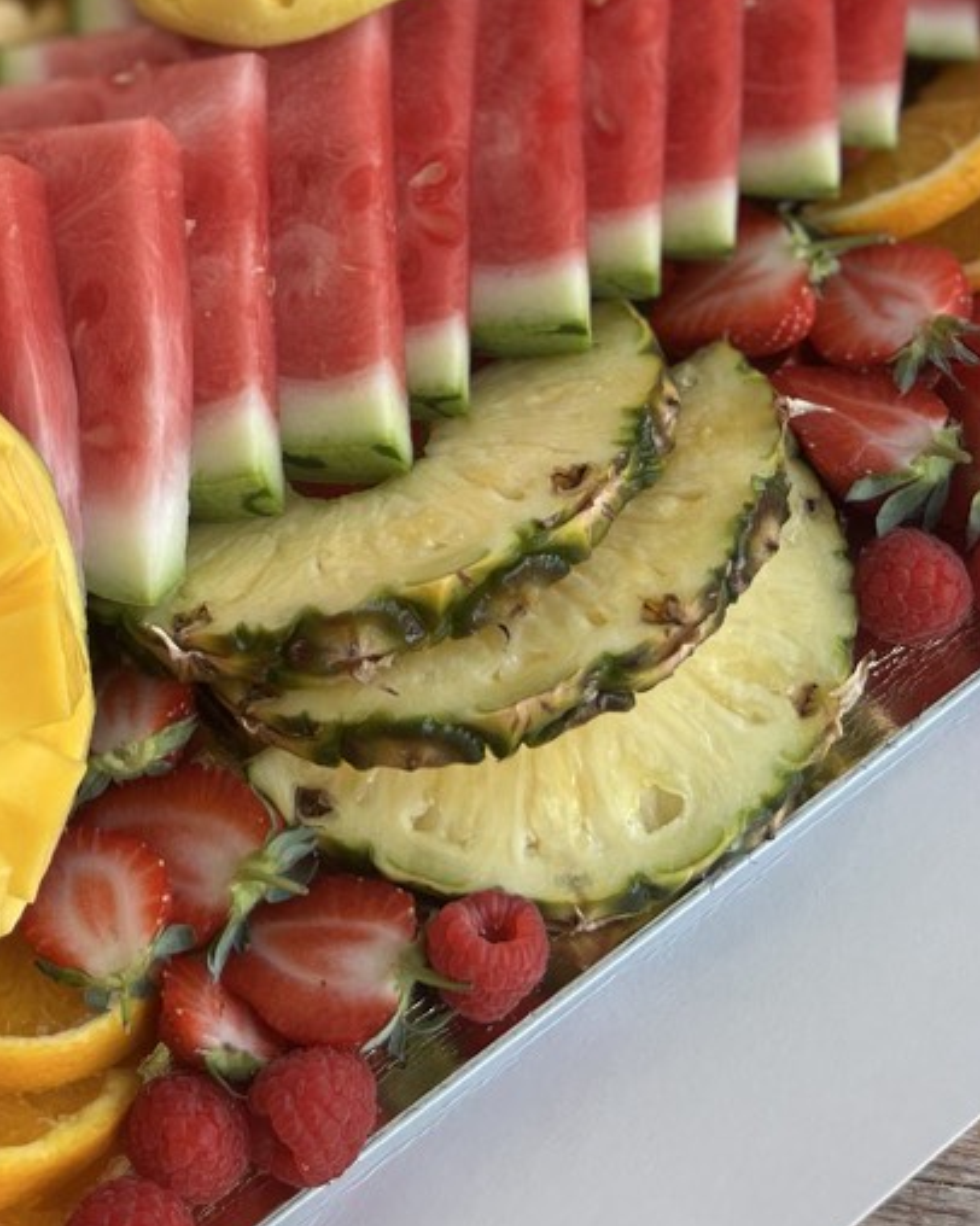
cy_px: -31
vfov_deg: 25.6
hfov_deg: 21.2
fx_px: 2539
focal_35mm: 70
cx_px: 51
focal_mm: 5.7
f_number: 1.5
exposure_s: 1/175
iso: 40
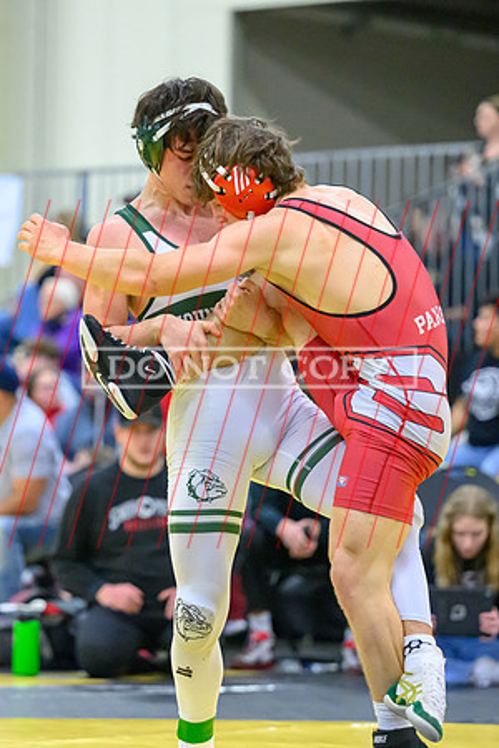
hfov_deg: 7.3
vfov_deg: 11.0
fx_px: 3898
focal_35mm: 188
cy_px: 374
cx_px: 158
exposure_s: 1/800
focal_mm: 125
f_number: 2.8
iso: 12800
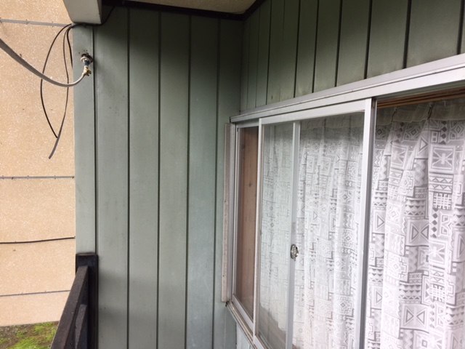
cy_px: 174
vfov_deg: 48.2
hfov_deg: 61.7
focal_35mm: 29
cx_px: 232
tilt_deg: -5.1
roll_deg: -2.0
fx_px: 390
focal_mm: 4.15
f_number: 2.2
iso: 32
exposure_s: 1/122
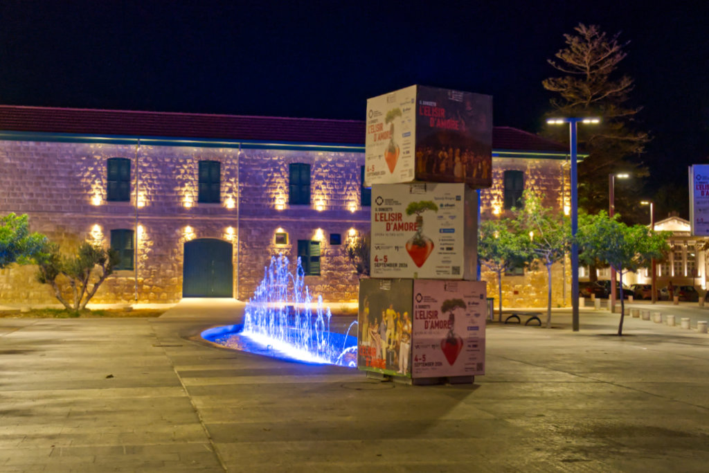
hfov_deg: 43.6
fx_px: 886
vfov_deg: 29.9
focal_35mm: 45
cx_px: 354
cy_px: 236
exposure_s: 1/60
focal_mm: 30
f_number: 4
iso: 3200
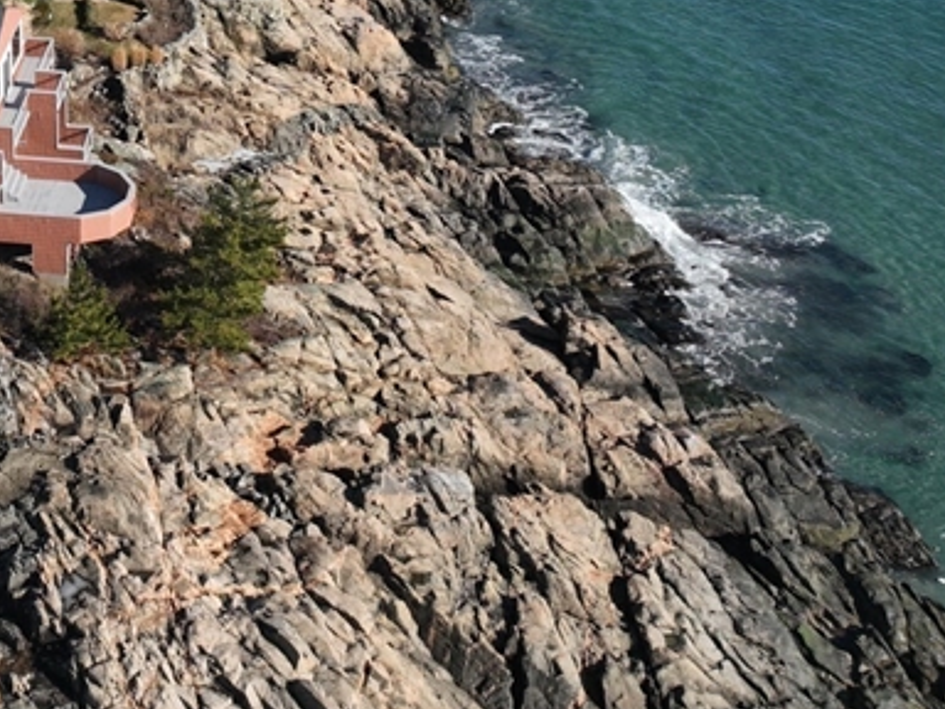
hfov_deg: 28.9
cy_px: -161
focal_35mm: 64
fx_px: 1747
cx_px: 76
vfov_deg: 21.2
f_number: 2.8
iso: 100
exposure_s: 1/240
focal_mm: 12.29
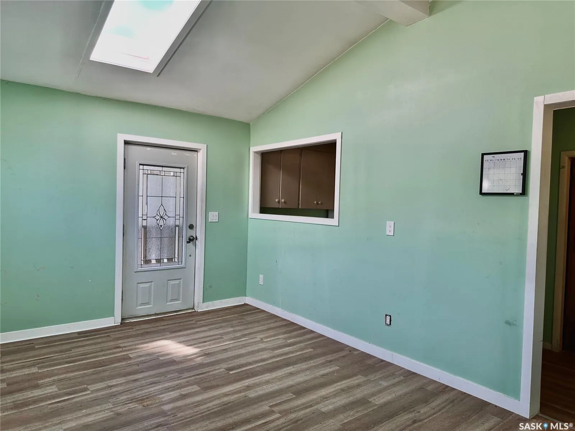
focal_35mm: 24
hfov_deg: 71.6
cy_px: 216
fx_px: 399
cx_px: 288
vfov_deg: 56.8
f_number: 1.78
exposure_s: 1/199
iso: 64
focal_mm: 6.86
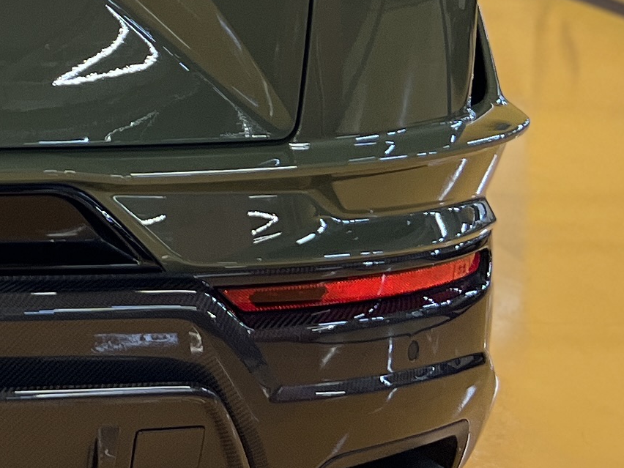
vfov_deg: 11.5
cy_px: -250
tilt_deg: -3.1
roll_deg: -1.1
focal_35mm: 123
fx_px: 2217
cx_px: -495
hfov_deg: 14.2
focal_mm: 5.7
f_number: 1.5
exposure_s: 1/60
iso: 100
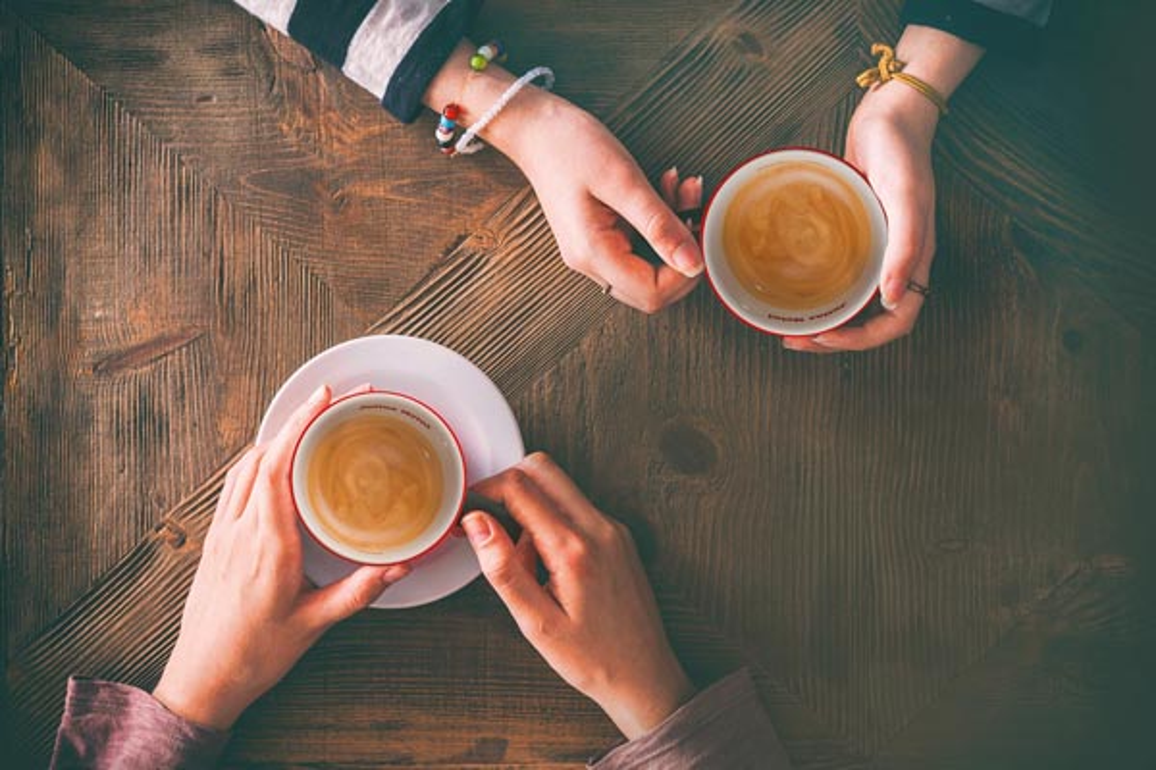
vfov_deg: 27.0
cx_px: 578
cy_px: 385
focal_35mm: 50
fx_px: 1605
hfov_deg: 39.6
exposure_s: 1/15
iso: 250
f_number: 5
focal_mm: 50
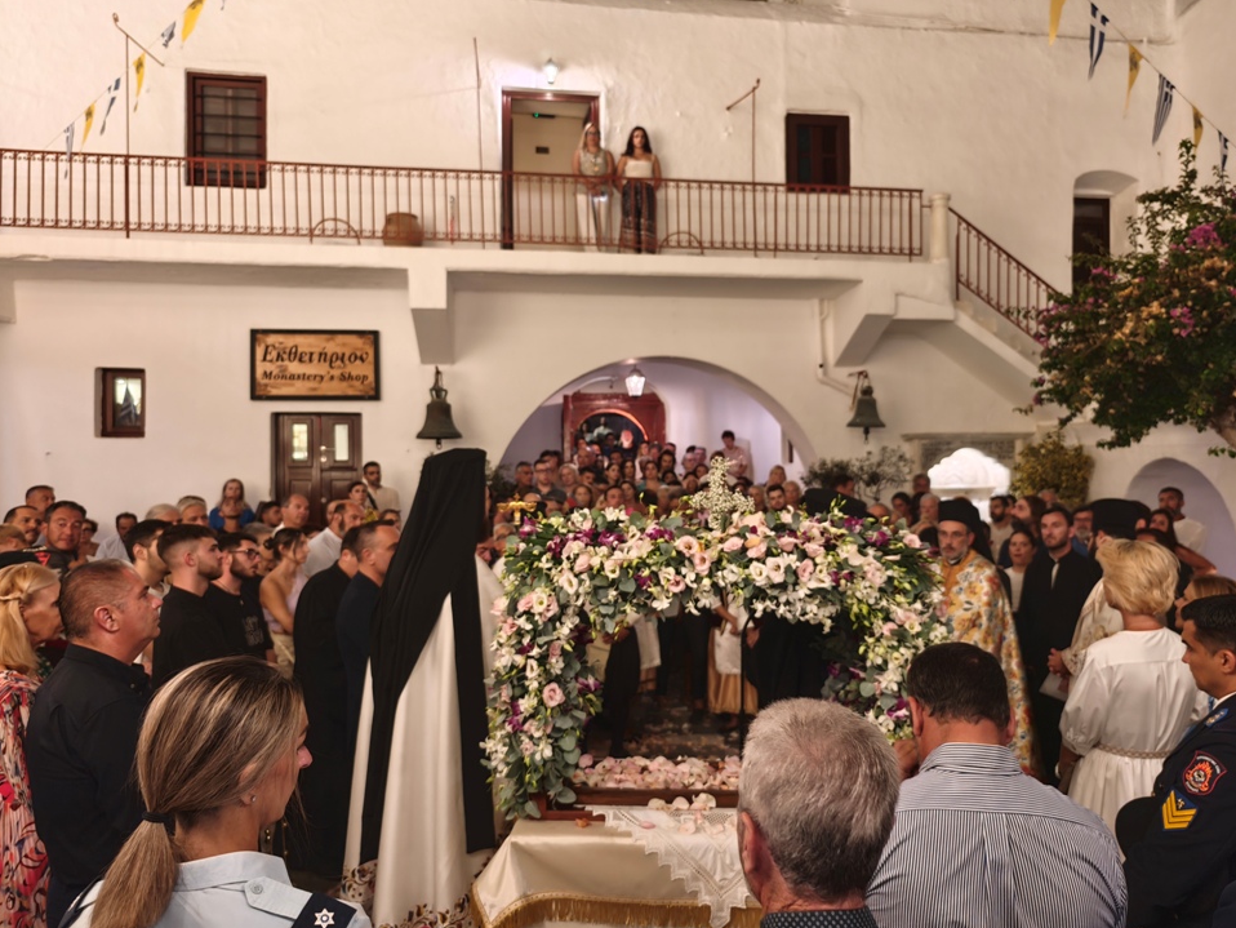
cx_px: 641
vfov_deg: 56.8
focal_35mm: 24
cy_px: 469
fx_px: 857
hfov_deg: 71.6
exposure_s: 1/33.3
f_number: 1.63
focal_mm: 8.72
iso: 2000
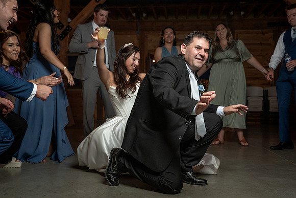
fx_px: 348
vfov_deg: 31.6
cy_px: 100
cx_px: 147
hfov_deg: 46.0
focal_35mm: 42
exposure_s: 1/200
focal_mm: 39
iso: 2000
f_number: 4
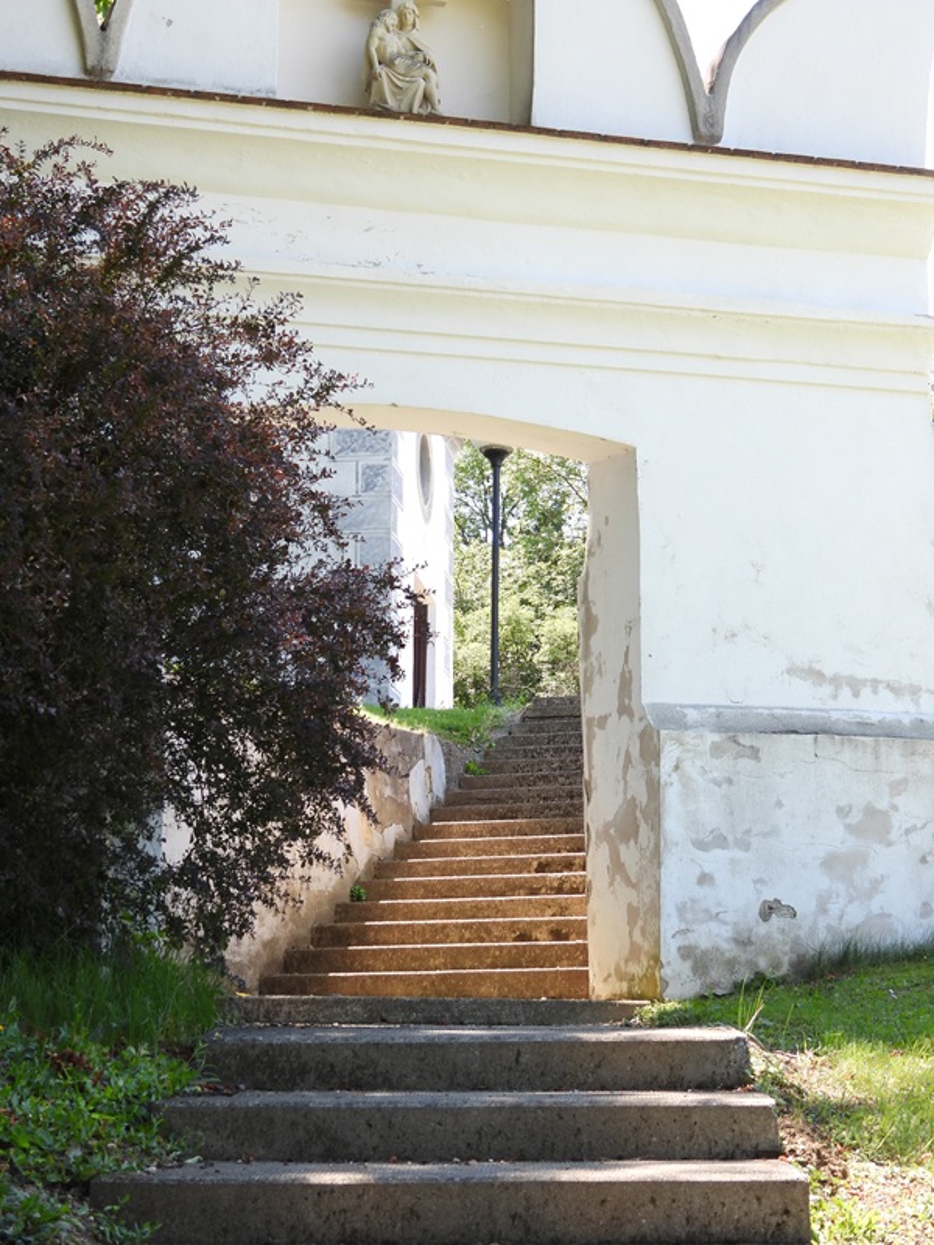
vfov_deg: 27.8
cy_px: 622
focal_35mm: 70
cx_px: 467
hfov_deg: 21.0
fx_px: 2518
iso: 100
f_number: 3.5
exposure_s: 1/160
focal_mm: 12.5
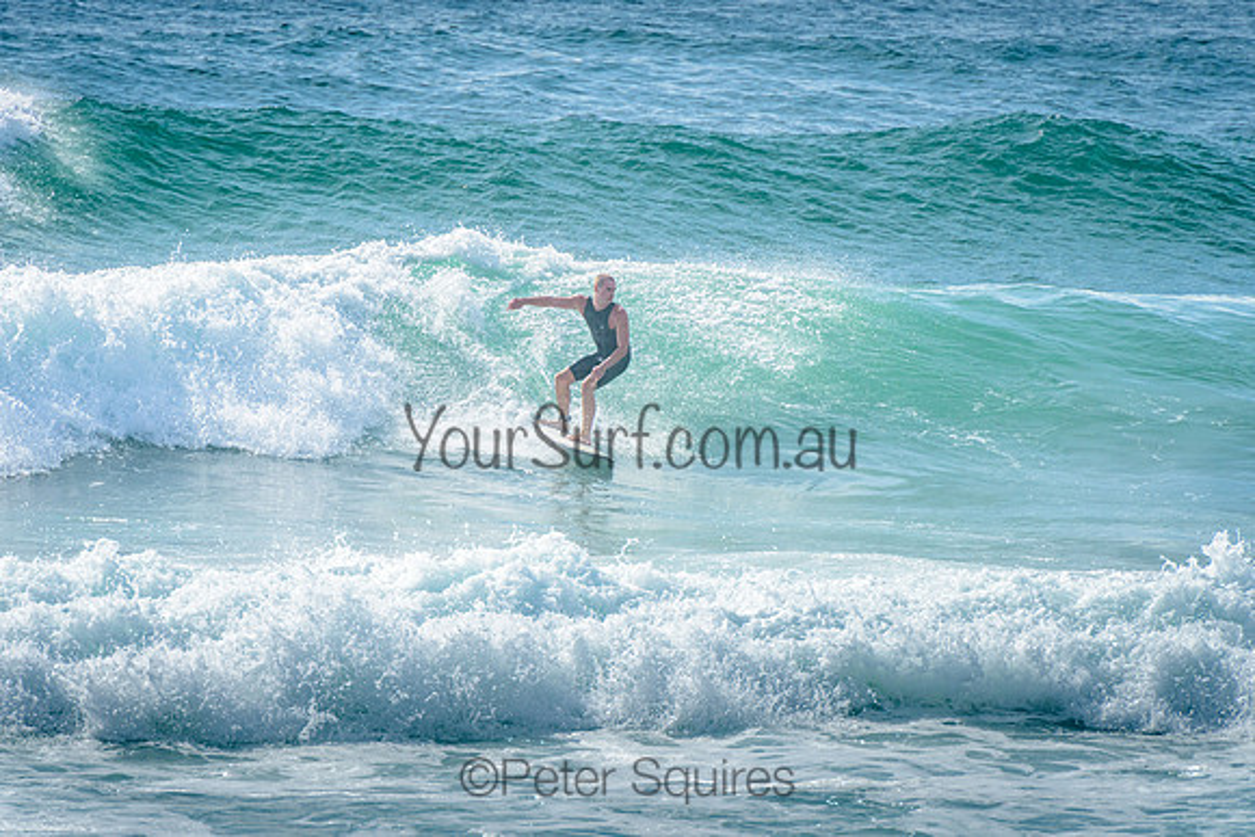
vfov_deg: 2.8
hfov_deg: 4.2
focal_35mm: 490
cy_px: 324
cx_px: 592
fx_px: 17100
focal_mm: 400
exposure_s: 1/1600
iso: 200
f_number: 8
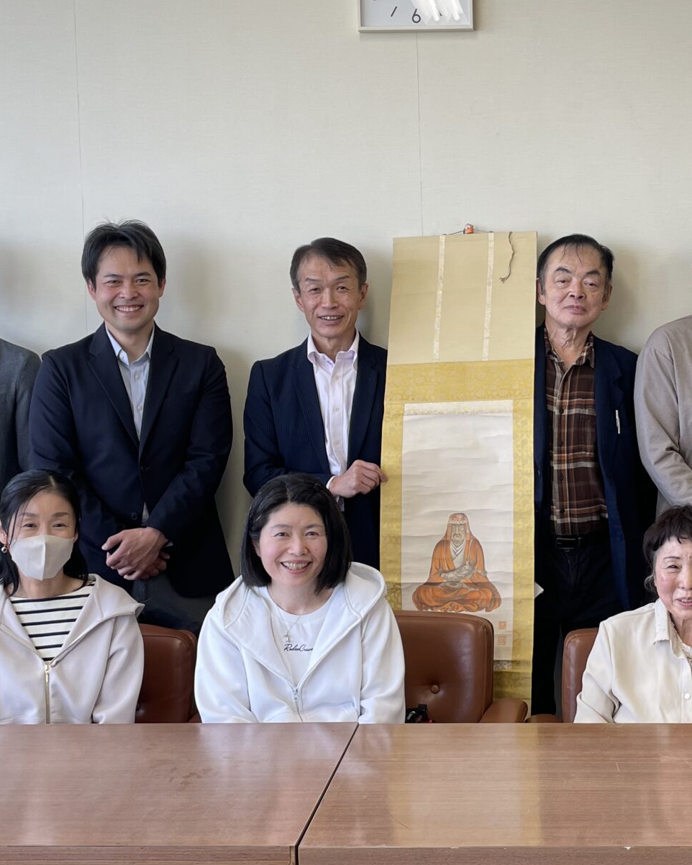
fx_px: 1383
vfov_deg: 34.7
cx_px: 539
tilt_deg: -4.2
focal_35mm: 54
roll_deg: +0.9
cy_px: 377
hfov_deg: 27.6
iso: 32
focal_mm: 4.2
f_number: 1.6
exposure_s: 1/130
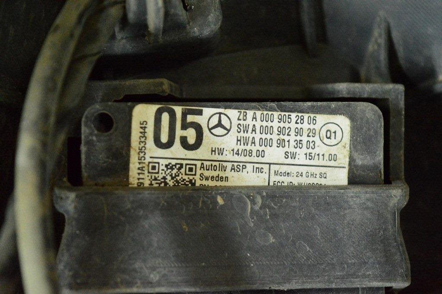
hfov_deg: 24.6
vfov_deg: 16.5
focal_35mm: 82
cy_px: 147
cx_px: 221
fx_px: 1012
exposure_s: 1/160
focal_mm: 55
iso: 6400
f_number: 5.6
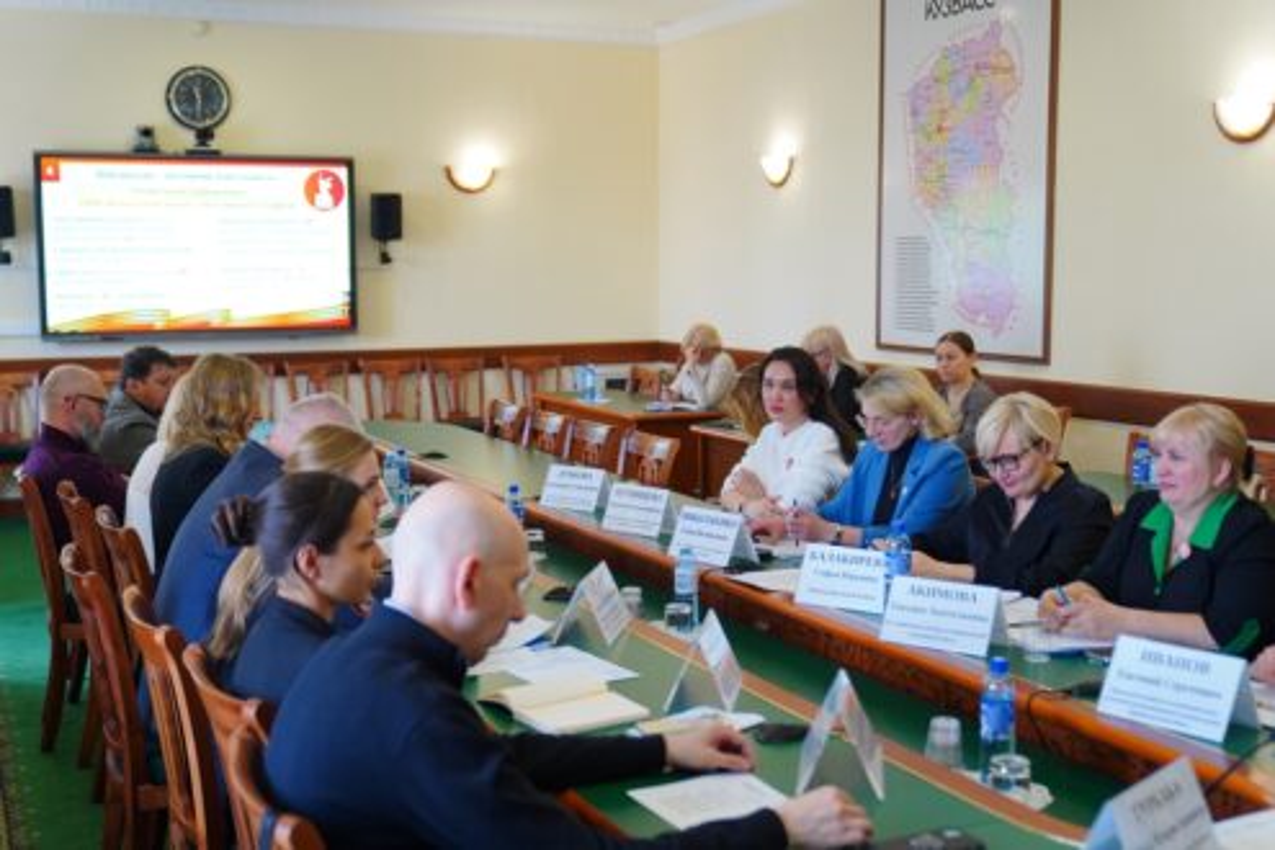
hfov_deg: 46.4
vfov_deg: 31.9
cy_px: 425
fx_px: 1487
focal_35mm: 42
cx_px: 638
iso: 2000
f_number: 2.8
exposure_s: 1/250
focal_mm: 42
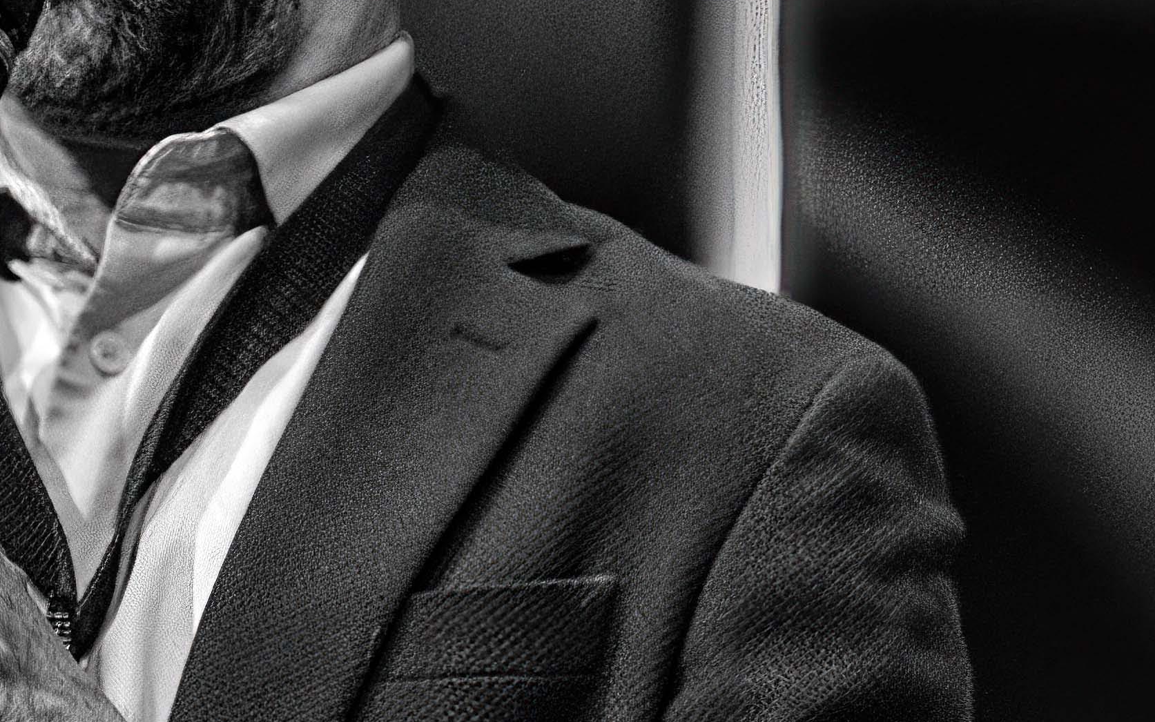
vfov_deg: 6.1
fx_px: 6674
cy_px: 1254
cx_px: 127
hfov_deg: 9.8
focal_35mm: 212
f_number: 2.8
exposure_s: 1/80
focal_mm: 58
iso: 2000
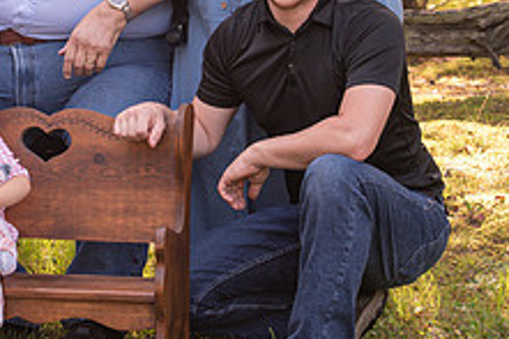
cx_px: 120
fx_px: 2769
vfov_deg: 7.0
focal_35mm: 196
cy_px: -32
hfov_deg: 10.5
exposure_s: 1/250
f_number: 5
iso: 400
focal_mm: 70
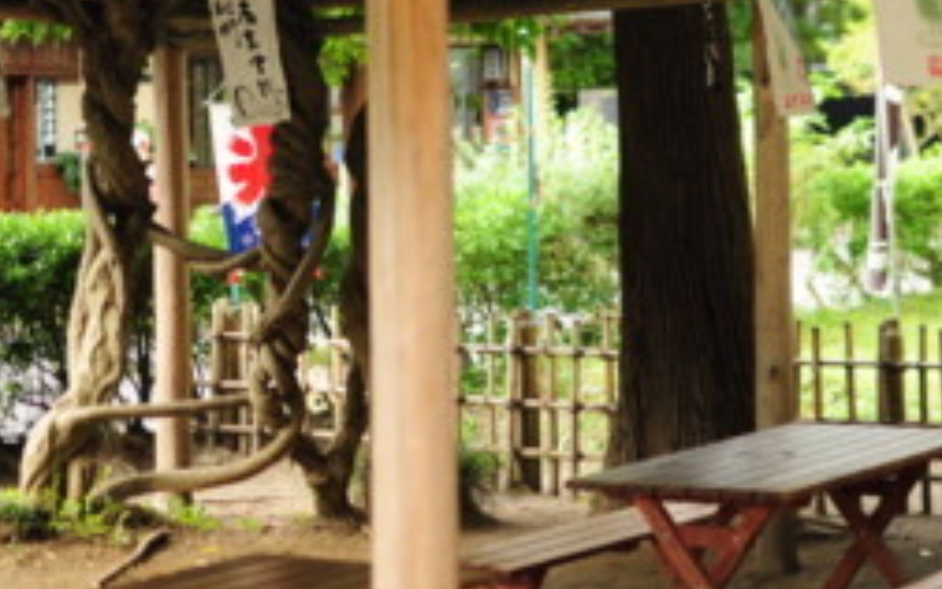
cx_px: 532
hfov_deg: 21.9
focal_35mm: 95
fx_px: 2436
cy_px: 54
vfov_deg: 13.6
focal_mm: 35
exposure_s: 1/250
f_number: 1.8
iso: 250
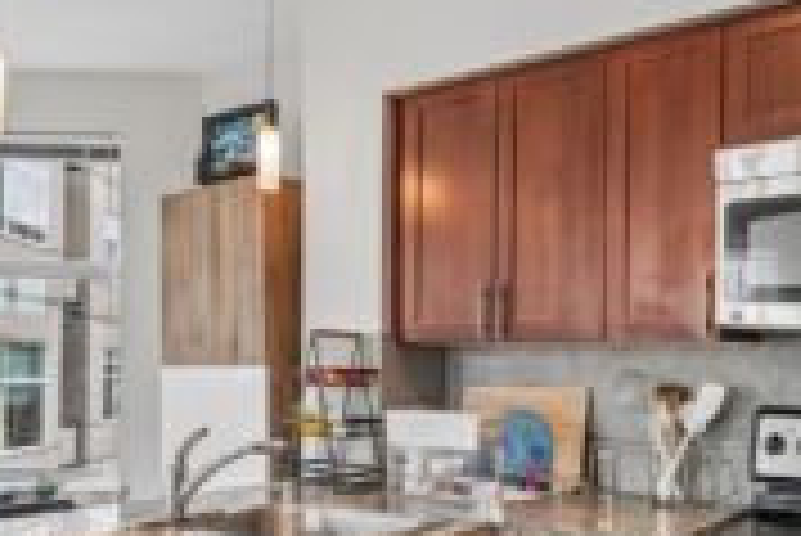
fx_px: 802
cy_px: 376
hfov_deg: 52.9
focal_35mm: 36
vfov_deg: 36.4
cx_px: 454
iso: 1600
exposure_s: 1/30
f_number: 8
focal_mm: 16
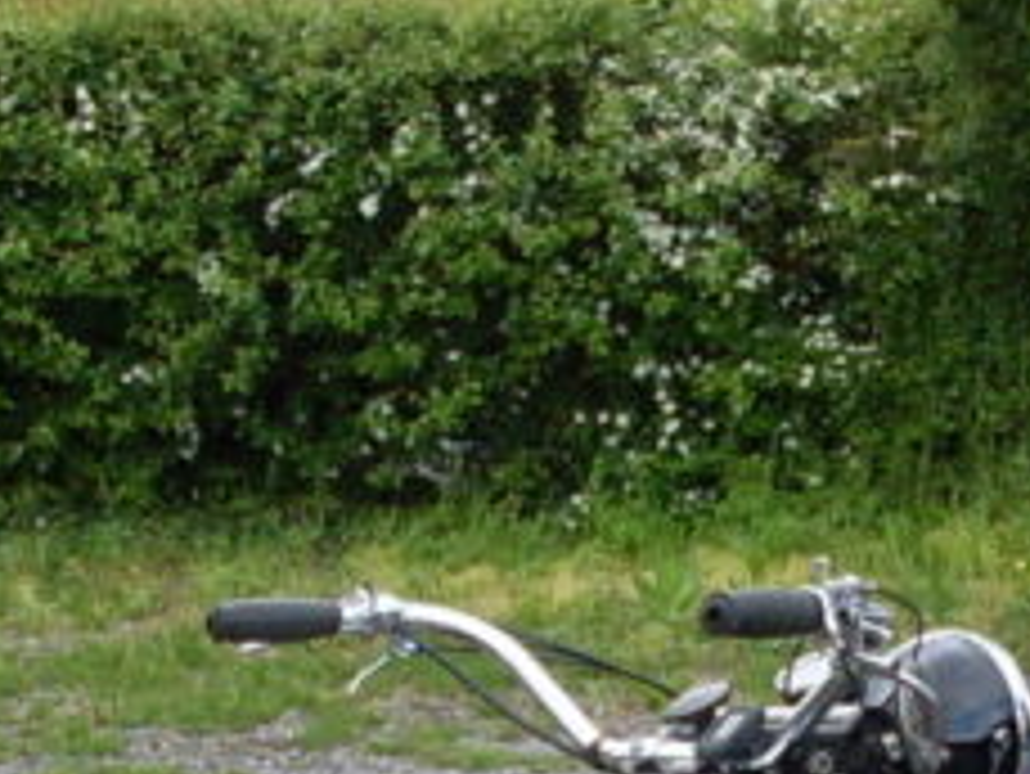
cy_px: 1148
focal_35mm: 170
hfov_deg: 11.5
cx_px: 1026
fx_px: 5061
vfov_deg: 8.6
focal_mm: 6.3
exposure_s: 1/350
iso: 80
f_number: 2.8
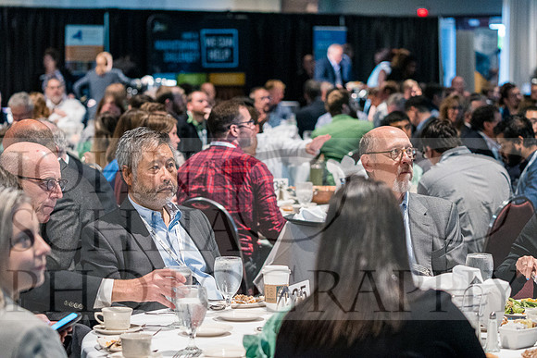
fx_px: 1567
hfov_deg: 19.5
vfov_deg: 13.0
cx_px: 268
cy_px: 179
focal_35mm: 105
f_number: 2.8
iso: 6400
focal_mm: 70
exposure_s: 1/50
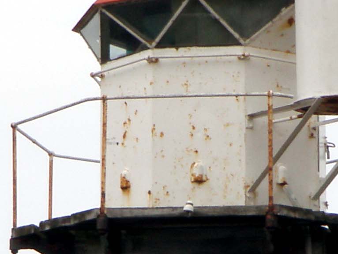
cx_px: 212
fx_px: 1953
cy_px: 251
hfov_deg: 9.9
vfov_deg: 7.4
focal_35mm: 200
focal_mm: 7.57
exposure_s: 1/100
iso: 50
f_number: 6.3
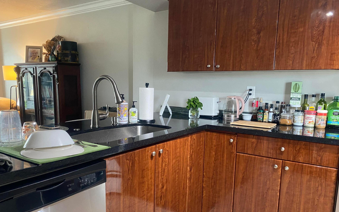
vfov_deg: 44.3
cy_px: 129
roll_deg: -2.5
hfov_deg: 66.5
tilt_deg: -7.8
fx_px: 259
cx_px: 169
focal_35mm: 28
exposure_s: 1/60
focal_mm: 4.25
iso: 500
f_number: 1.8
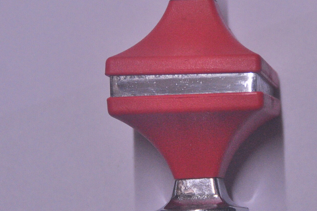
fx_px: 2436
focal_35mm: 277
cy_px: 116
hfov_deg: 7.4
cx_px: 218
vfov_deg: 4.9
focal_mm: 90
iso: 1250
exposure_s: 1/100
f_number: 5.3
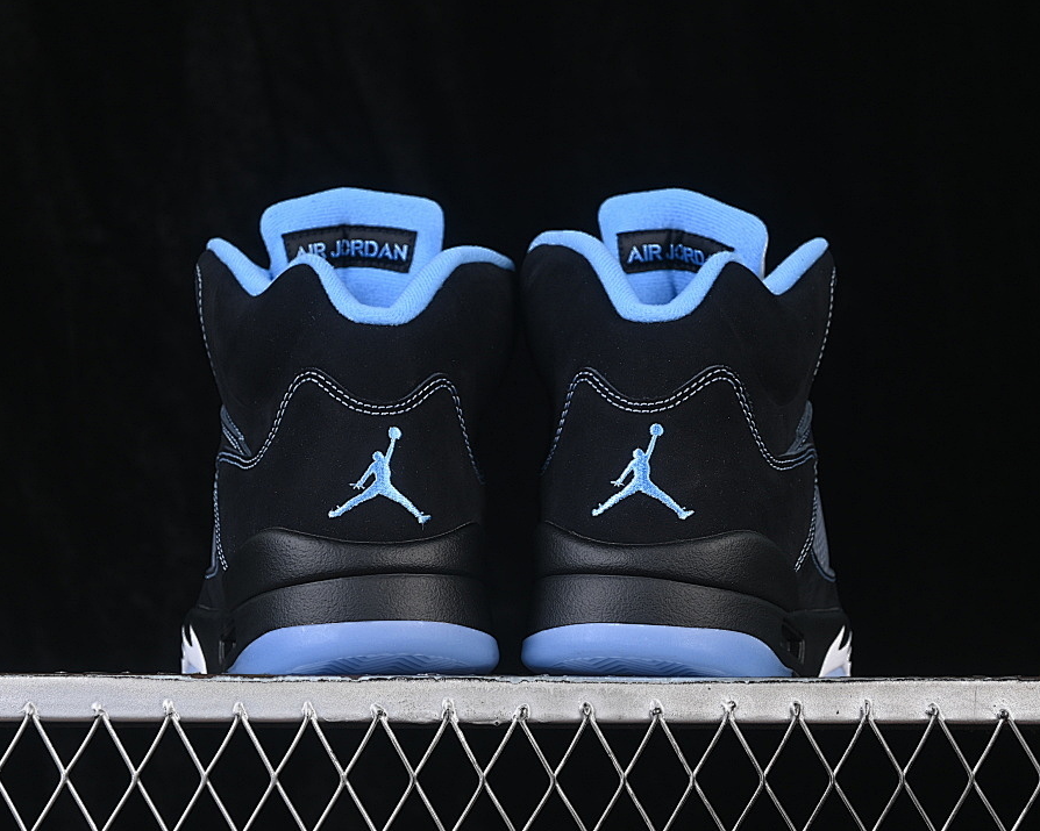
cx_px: 512
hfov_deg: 22.5
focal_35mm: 85
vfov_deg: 18.1
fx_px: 2616
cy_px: 414
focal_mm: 50
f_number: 6.3
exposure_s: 1/60
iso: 160
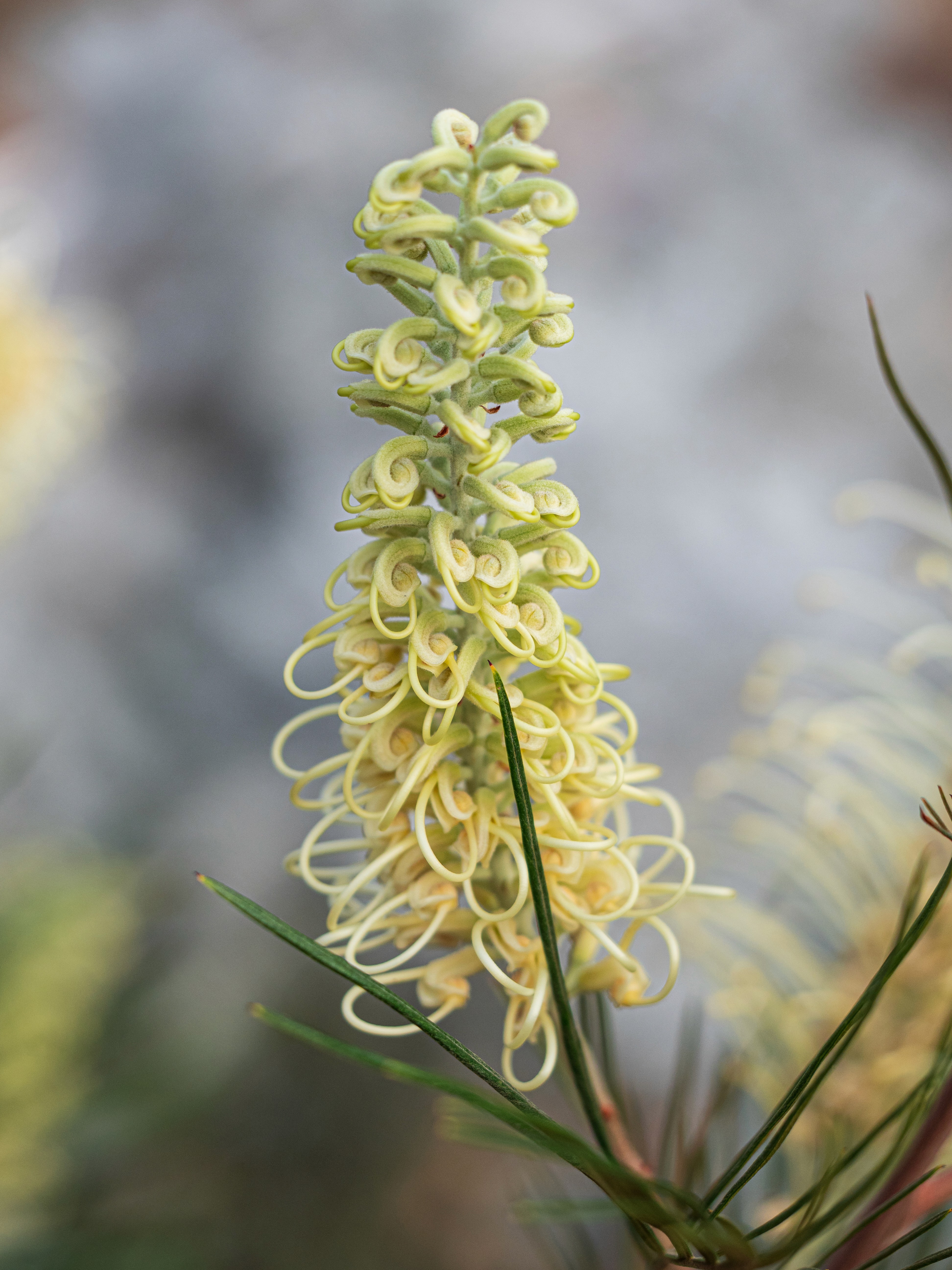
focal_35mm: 120
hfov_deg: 12.3
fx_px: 4400
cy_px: 635
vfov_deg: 16.4
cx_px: 476
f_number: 2.8
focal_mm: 60
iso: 250
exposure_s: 1/400
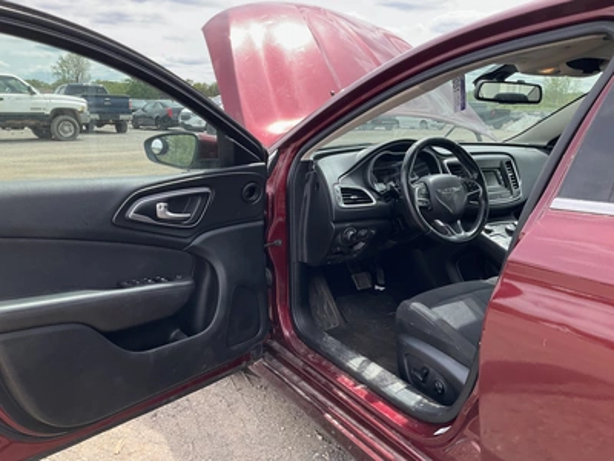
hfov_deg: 61.7
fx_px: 514
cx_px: 307
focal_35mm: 29
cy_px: 230
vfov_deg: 48.2
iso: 25
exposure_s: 1/650
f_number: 1.8
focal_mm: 3
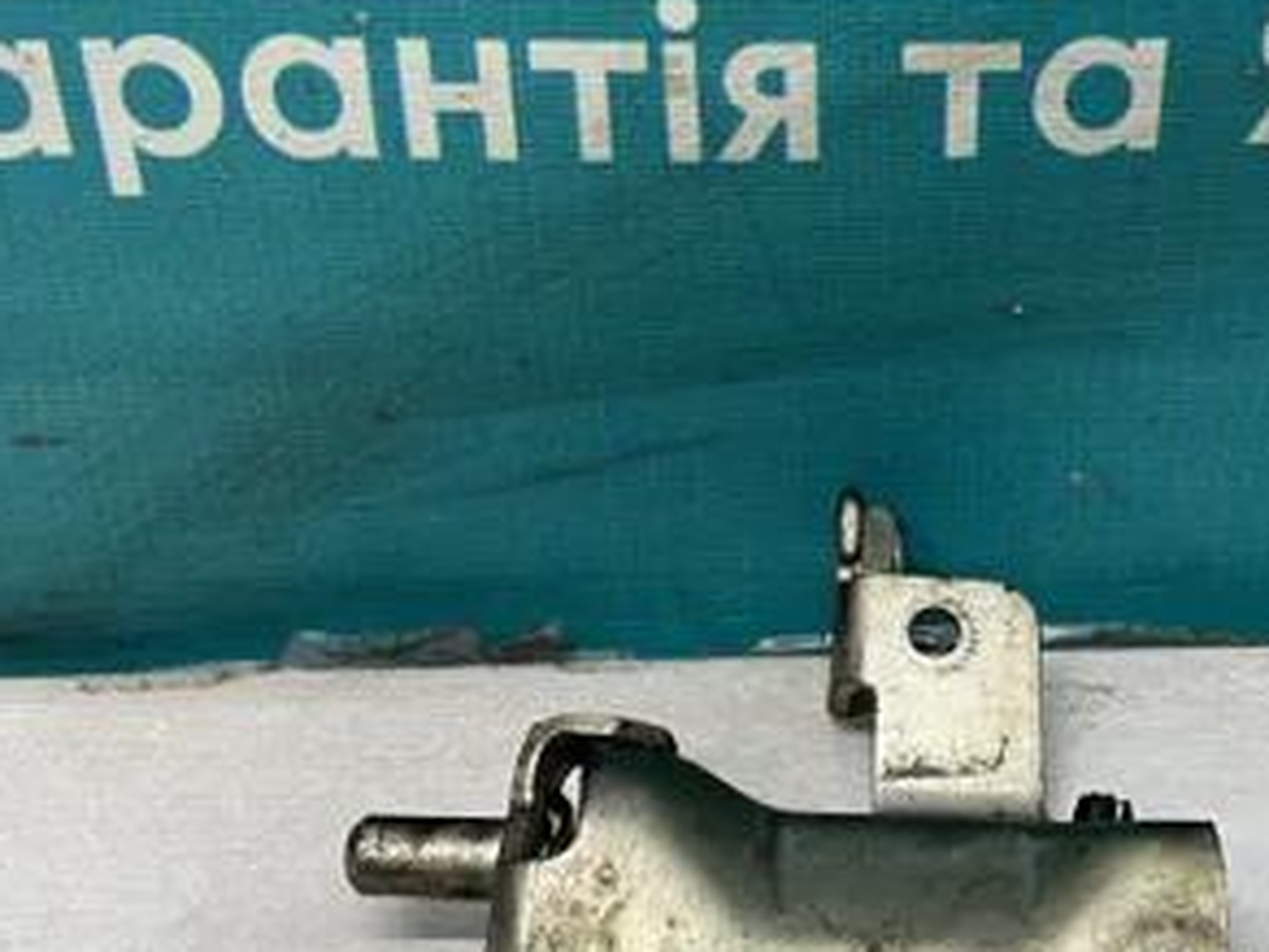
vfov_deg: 25.7
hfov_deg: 33.4
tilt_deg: -35.3
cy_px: 452
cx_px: 882
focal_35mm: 57
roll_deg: +0.6
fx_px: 2090
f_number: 1.8
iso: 80
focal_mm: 4.25
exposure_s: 1/50
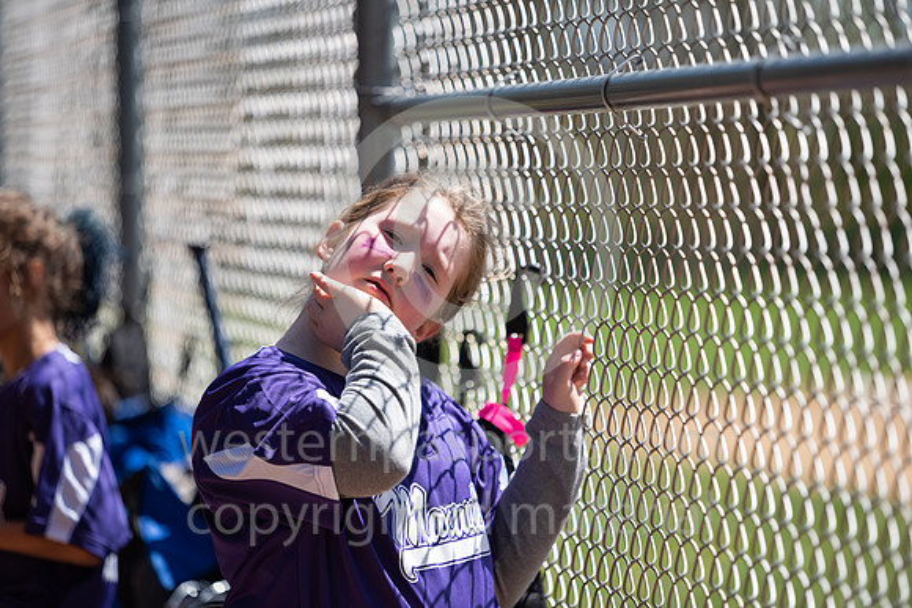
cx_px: 456
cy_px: 304
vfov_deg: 6.9
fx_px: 5068
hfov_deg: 10.3
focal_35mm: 200
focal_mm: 200
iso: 200
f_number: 2.8
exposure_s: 1/2500
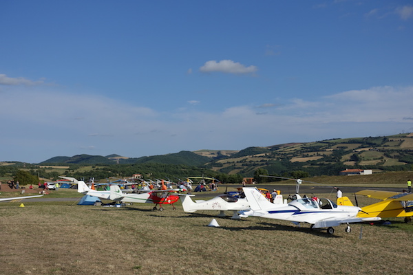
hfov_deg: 46.4
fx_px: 482
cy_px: 138
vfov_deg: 31.9
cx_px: 206
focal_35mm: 42
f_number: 5.6
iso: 125
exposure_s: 1/125
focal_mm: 15.31
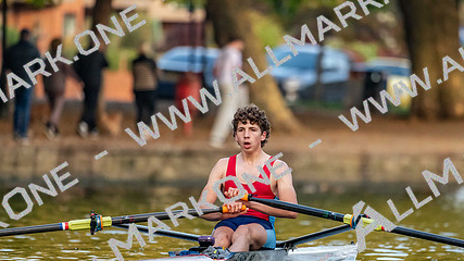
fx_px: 6999
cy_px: 150
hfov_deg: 3.8
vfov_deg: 2.1
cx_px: 260
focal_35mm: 569
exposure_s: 1/2500
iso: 3600
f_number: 4.5
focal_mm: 400
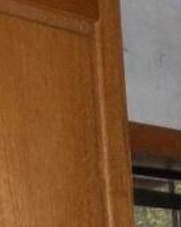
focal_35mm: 156
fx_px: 1046
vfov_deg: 11.0
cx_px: 190
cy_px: 493
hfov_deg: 9.8
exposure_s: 1/30
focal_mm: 4.9
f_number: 3.5
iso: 160
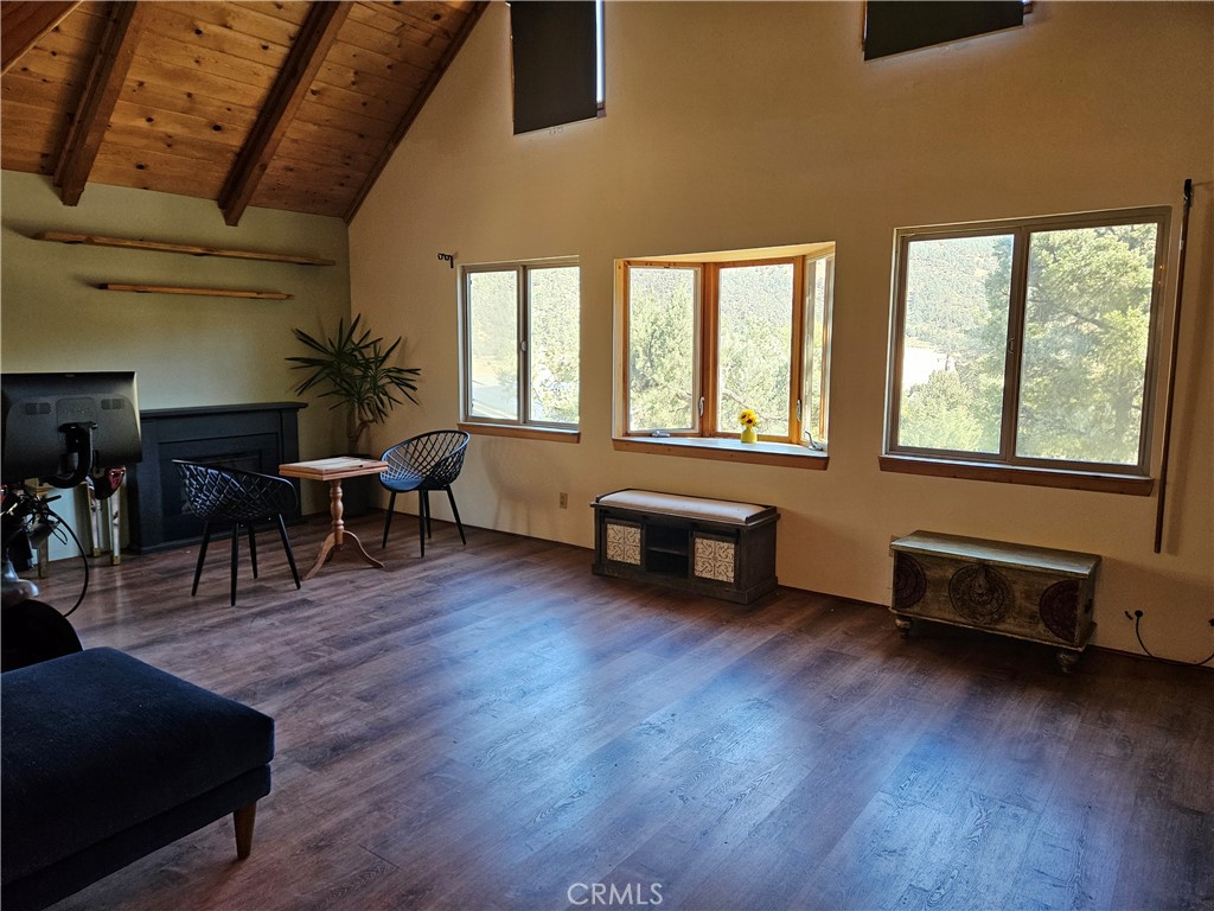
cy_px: 456
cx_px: 607
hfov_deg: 73.9
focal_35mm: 23
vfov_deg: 58.9
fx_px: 807
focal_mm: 5.4
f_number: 1.8
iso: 200
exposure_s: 1/120
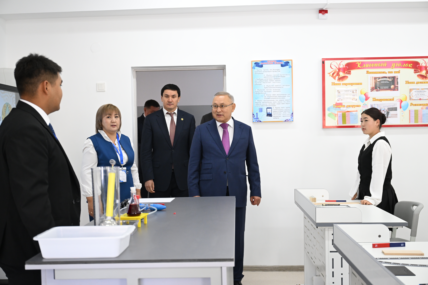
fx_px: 511
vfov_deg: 31.2
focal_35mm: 43
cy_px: 142
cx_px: 214
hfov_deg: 45.4
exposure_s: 1/250
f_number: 4
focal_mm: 43
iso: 2000
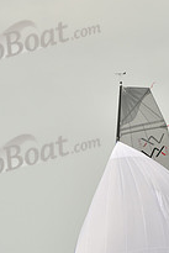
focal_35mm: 1132
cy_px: 207
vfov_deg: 1.8
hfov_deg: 1.2
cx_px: 165
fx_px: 7957
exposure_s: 1/1250
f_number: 7.1
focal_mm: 400
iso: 320
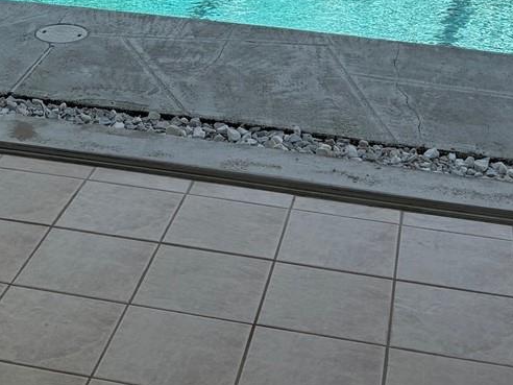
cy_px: -218
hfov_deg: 24.8
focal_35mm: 78
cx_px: 149
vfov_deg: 16.9
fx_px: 1156
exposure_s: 1/2445
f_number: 1.78
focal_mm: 6.76
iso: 80
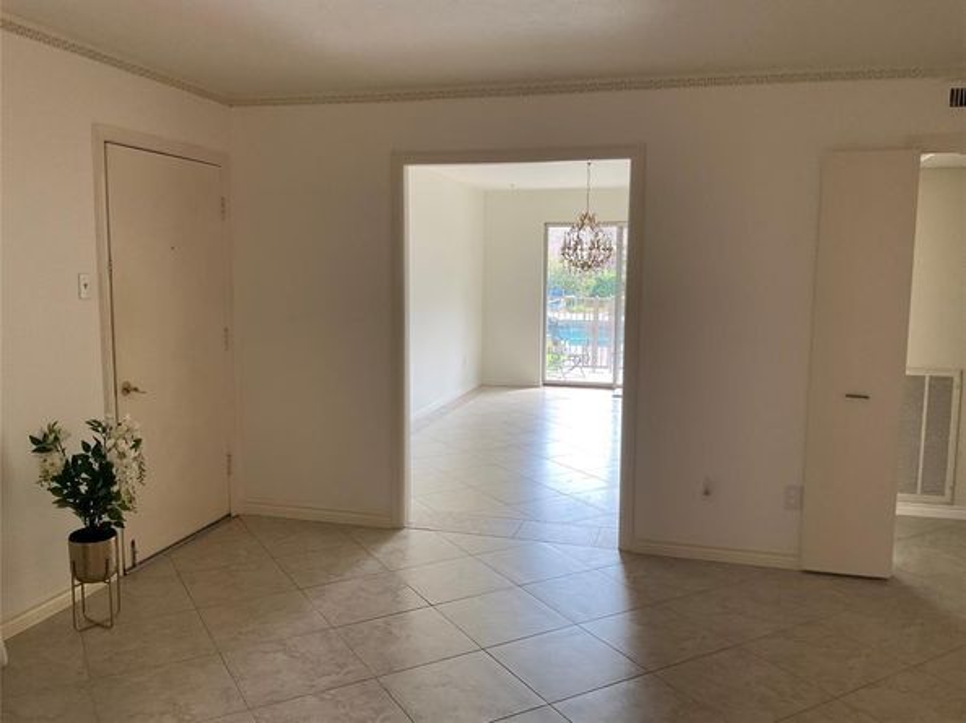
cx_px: 483
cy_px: 362
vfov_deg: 48.2
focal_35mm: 29
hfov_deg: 61.7
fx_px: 809
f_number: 1.8
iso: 64
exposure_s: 1/120
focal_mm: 3
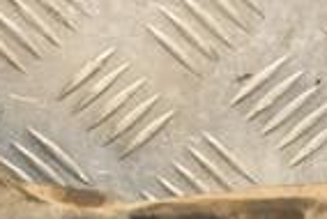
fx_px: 2991
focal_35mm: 329
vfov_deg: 4.2
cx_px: 127
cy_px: 295
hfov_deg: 6.3
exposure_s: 1/160
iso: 800
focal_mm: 52
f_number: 5
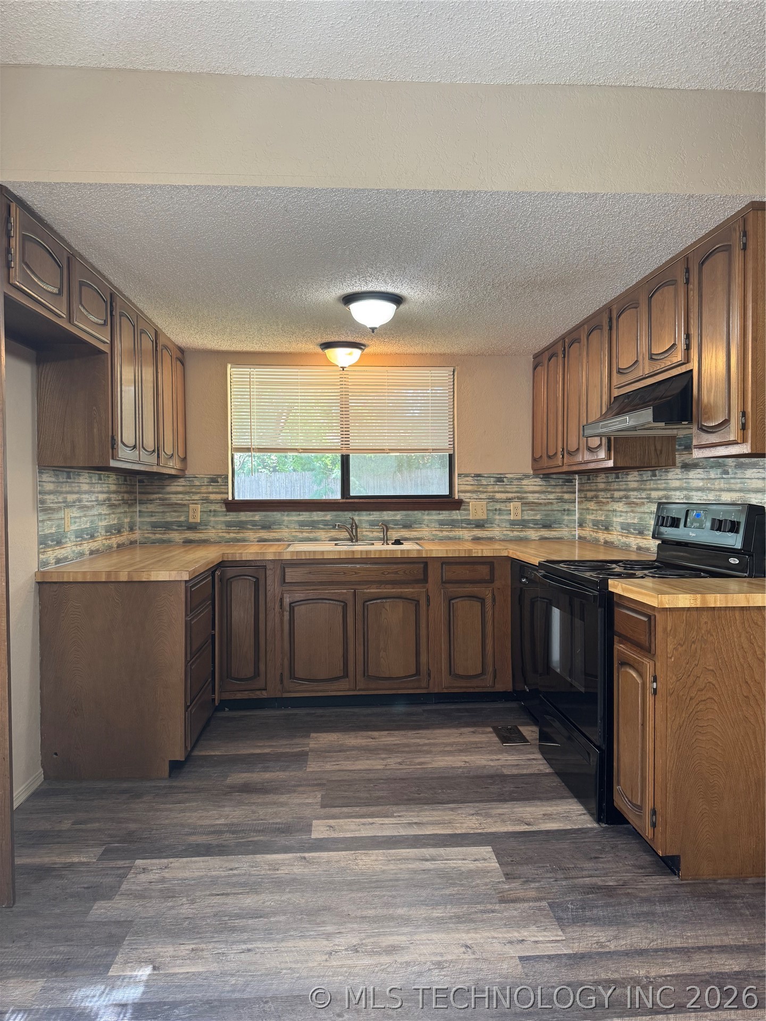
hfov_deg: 56.8
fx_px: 708
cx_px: 383
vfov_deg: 71.6
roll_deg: +0.4
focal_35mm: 24
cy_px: 510
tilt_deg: -1.7
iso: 125
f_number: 1.78
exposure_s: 1/60
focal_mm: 6.76
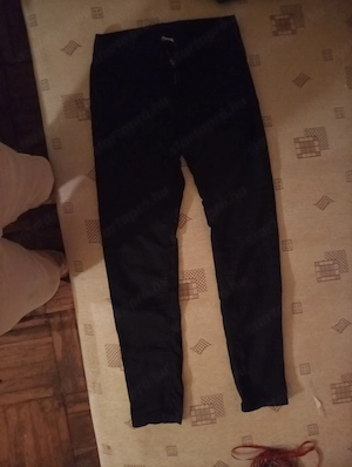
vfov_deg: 67.2
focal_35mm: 26
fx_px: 351
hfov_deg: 53.2
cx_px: 176
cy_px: 234
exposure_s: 1/14.3
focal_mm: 4.15
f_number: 1.8
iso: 3596
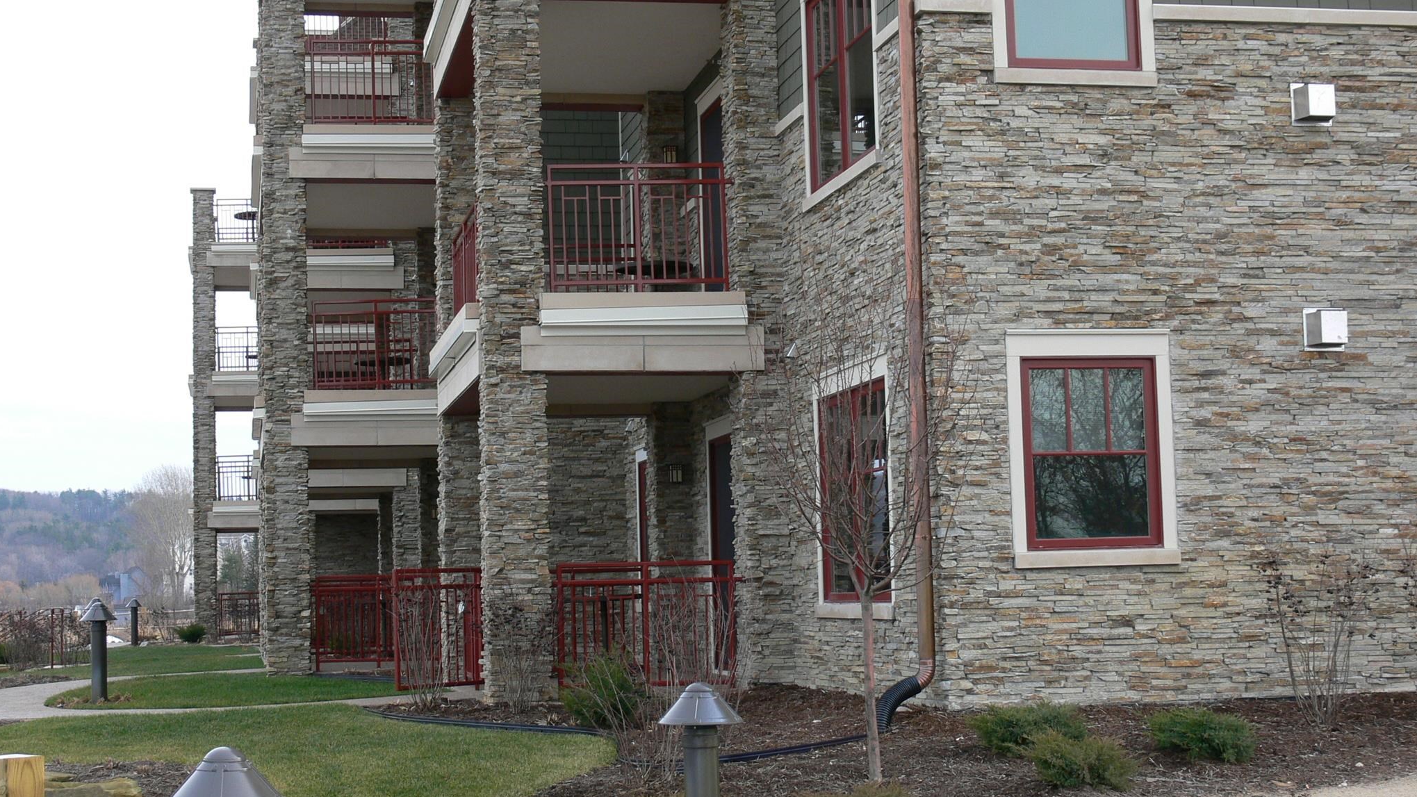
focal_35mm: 58
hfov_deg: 36.0
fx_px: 2179
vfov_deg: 20.7
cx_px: 709
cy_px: 366
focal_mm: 9.7
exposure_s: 1/125
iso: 80
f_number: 4
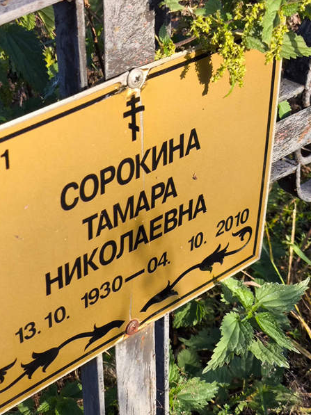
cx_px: 68
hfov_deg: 21.7
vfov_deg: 29.0
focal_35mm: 67
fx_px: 803
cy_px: 207
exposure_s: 1/228
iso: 50
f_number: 1.7
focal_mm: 4.71
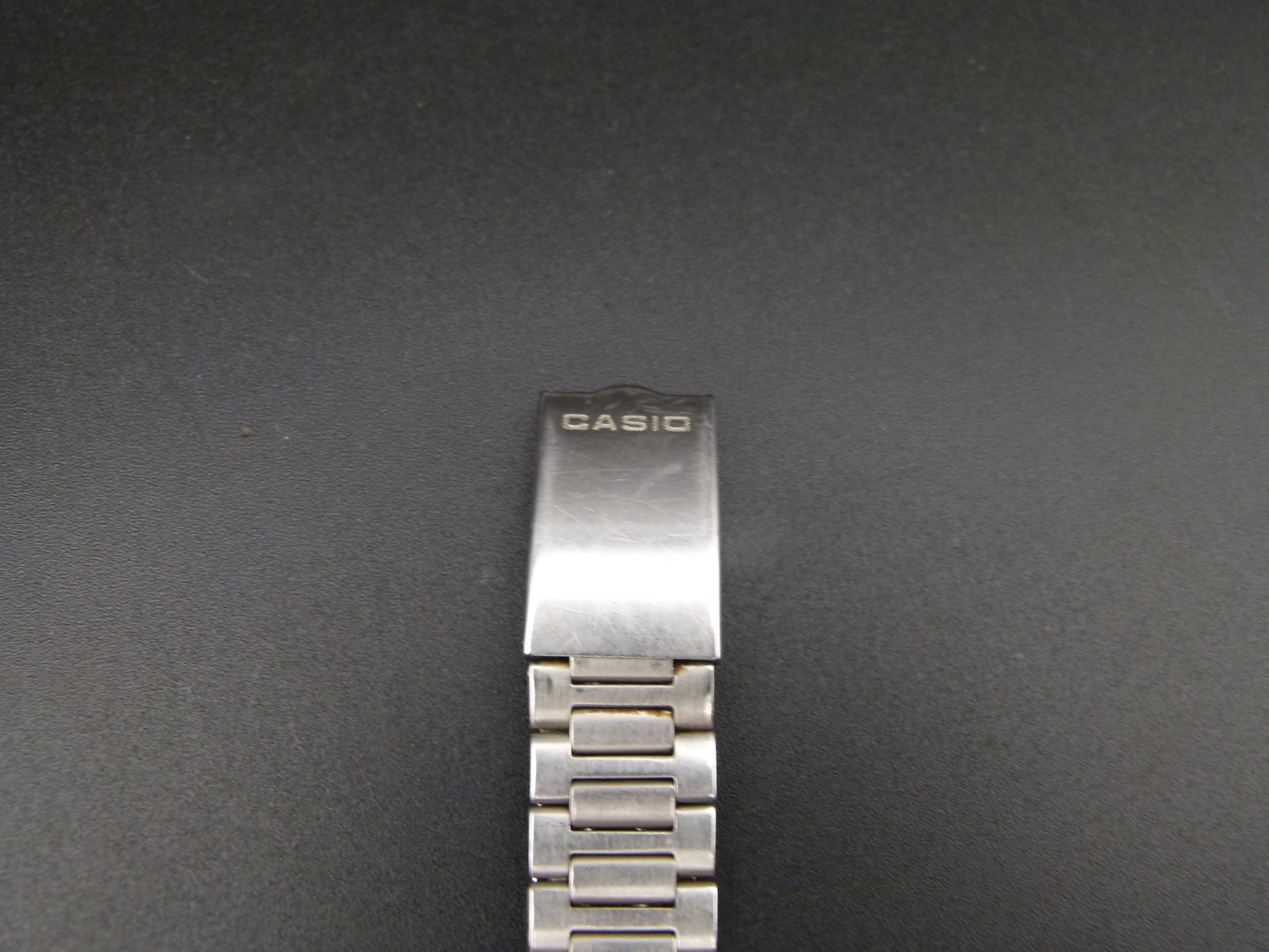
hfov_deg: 56.8
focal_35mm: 32
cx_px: 634
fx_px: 1173
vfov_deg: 44.2
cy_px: 476
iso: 200
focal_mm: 5.7
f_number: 3
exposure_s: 1/60
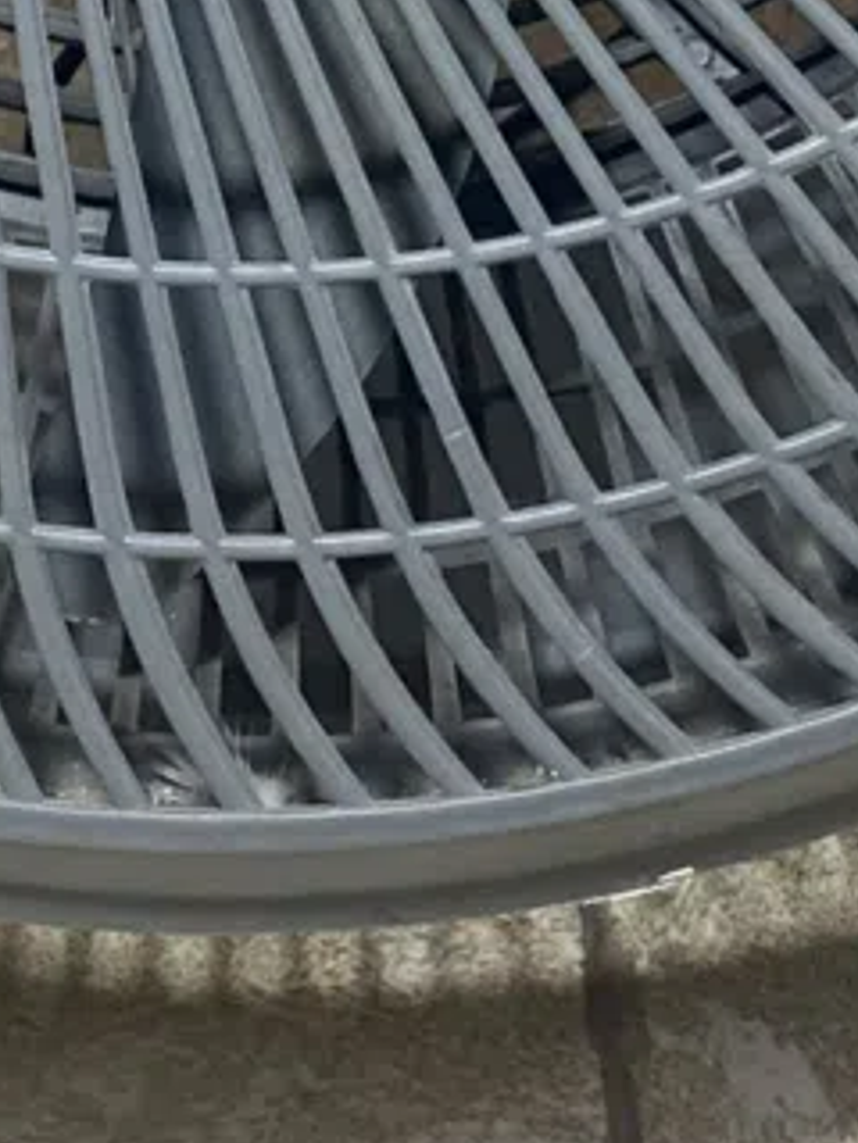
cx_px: 422
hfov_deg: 13.3
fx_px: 3668
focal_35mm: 111
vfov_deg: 15.7
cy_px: -770
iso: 250
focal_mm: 4.25
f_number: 1.8
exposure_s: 1/50
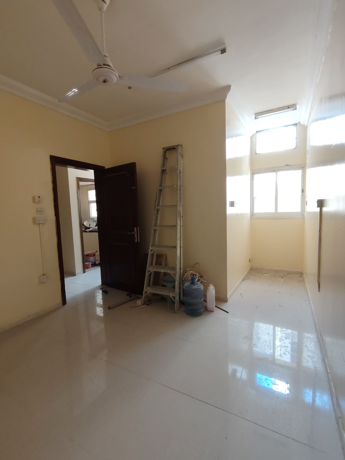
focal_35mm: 17
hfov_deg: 74.7
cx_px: 172
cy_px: 230
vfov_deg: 91.0
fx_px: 226
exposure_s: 1/33.3
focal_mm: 1.42
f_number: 2.2
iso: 200
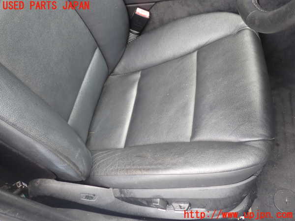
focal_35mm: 30
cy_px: 110
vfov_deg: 46.8
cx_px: 148
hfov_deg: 60.0
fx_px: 256
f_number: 2.3
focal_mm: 5.4
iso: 100
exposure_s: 1/80
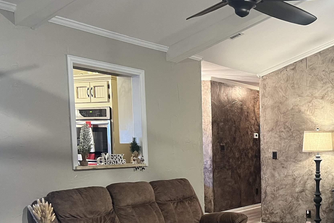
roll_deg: -0.8
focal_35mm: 50
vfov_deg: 26.2
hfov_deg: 36.9
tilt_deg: -7.4
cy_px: 199
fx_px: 464
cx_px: 305
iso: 400
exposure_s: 1/40
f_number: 1.5
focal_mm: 5.7
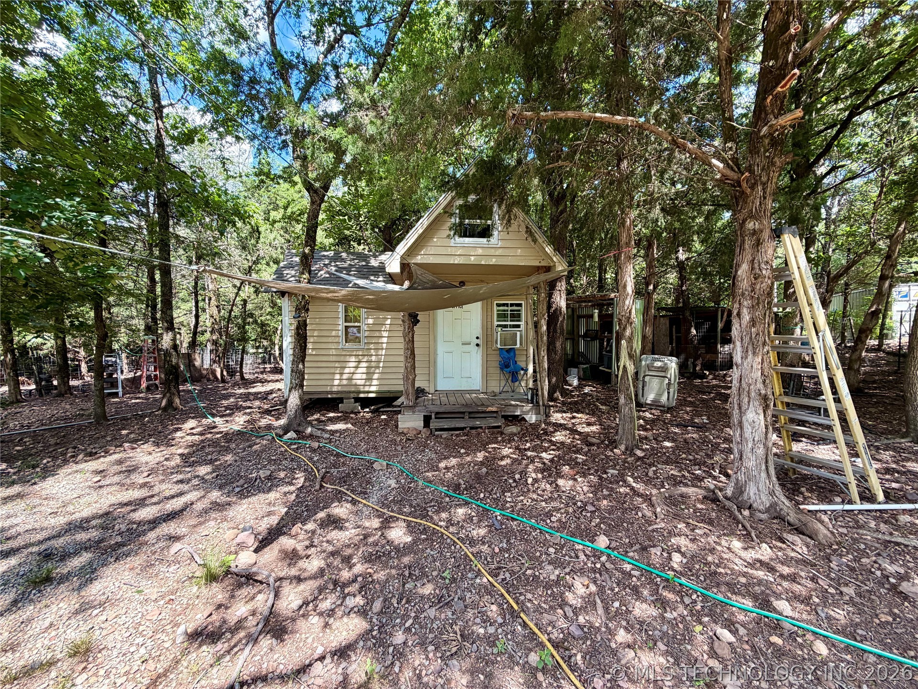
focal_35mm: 14
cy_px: 344
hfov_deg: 102.1
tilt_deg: -2.2
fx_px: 371
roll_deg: -0.1
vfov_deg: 85.7
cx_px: 459
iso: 64
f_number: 2.2
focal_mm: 2.22
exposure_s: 1/154
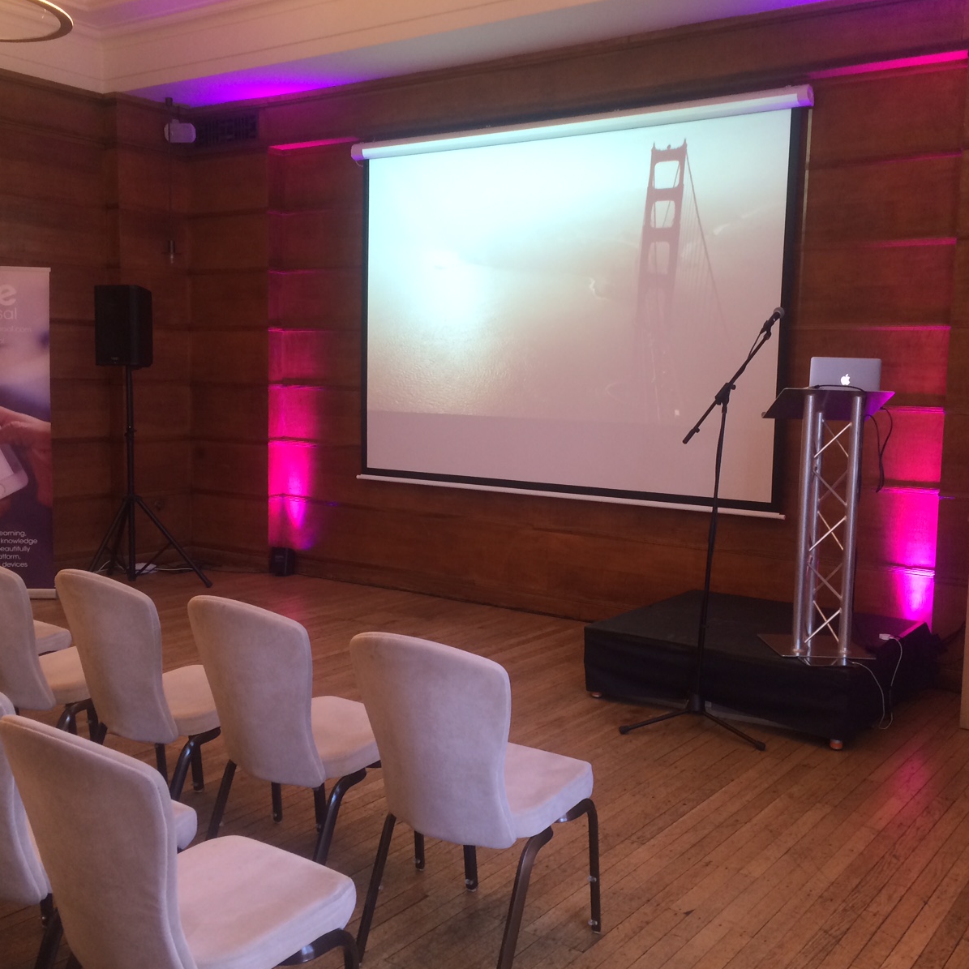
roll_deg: -2.1
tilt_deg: -8.9
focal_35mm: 35
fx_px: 1108
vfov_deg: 47.2
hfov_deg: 47.2
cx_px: 494
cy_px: 490
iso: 100
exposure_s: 1/33
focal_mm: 4.15
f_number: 2.2
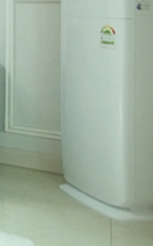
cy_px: -14
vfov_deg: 28.0
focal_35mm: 68
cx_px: -314
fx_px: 455
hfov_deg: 11.1
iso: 800
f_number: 4
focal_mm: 10
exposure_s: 1/640
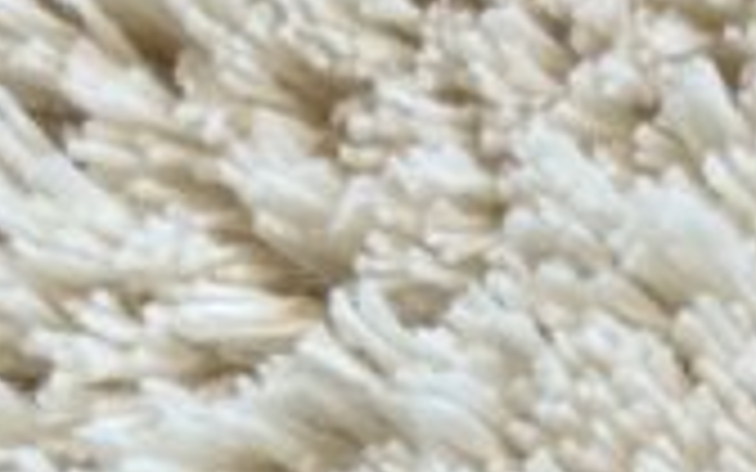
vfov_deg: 7.4
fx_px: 3461
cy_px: 1092
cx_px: 900
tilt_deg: -76.3
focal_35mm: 168
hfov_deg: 12.2
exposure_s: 1/121
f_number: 1.5
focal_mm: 5.7
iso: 32
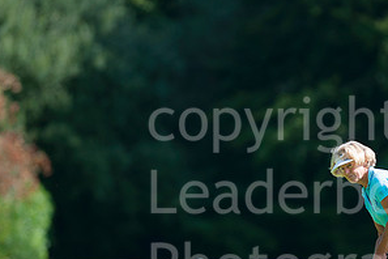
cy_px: 204
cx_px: 320
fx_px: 6315
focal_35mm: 586
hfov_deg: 3.5
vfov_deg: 2.3
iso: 200
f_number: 4.5
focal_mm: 300
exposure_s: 1/1250
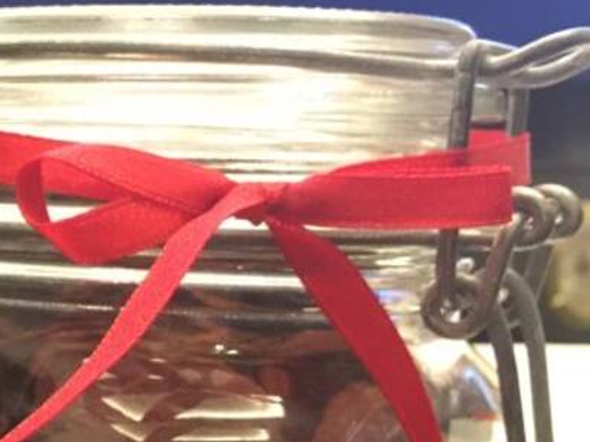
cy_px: 281
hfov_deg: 21.0
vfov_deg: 16.9
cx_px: -115
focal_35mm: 87
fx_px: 1483
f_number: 2.2
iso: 100
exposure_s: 1/4
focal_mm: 4.15
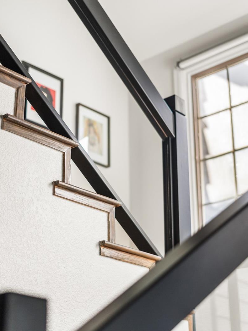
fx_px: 697
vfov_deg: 26.7
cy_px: 165
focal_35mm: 73
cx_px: 127
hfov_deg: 20.2
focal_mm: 50
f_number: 1.8
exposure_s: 1/1250
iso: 500
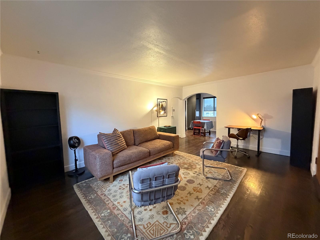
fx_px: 129
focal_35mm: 14
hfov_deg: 102.1
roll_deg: +1.9
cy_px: 120
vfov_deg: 85.7
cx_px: 160
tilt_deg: -5.4
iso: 800
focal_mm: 2.22
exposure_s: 1/60
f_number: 2.2
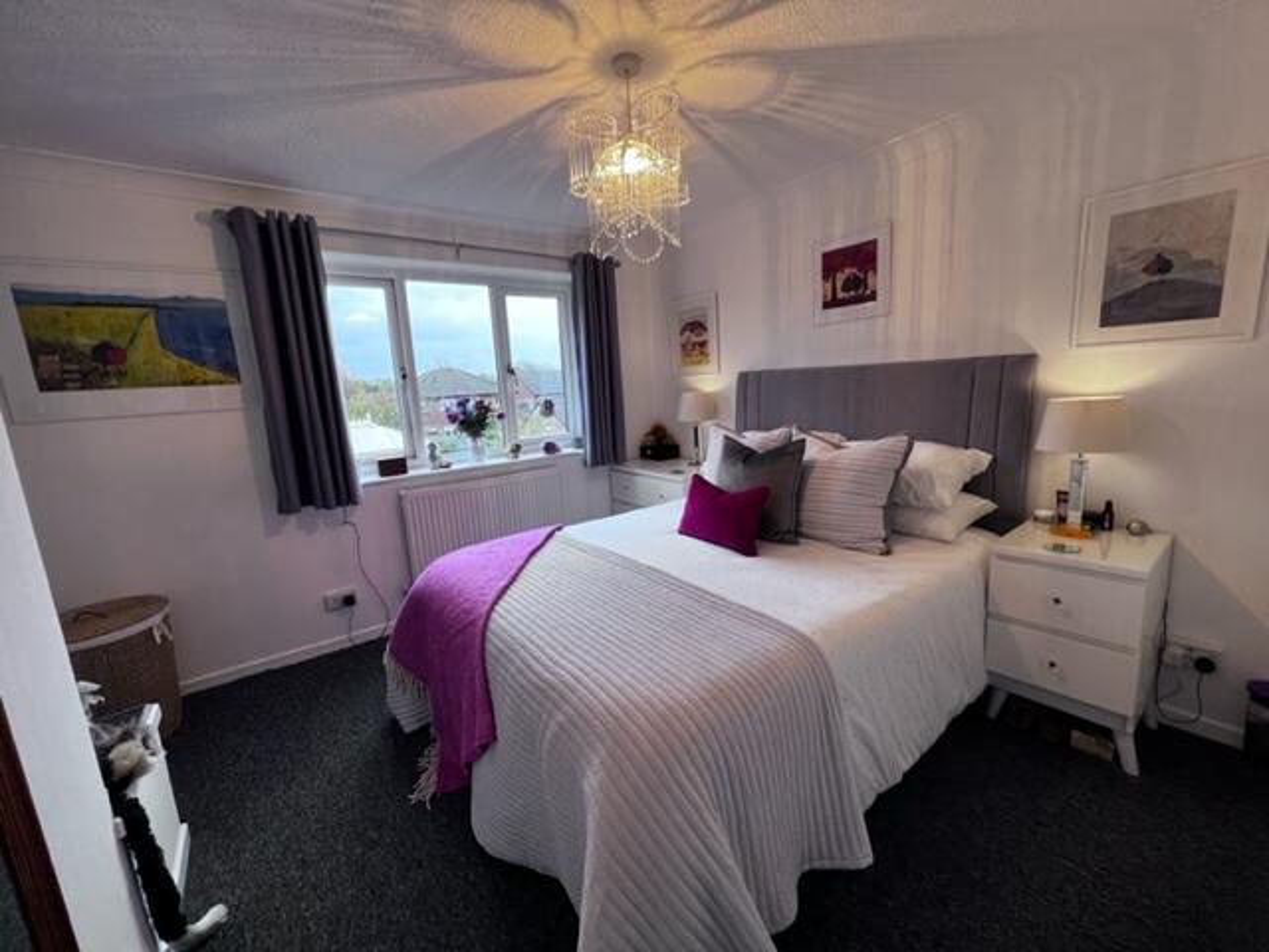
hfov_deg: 106.2
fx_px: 477
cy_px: 476
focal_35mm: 13
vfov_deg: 89.9
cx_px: 634
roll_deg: +3.2
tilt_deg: -11.0
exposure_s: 1/100
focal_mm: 1.57
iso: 100
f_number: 1.8
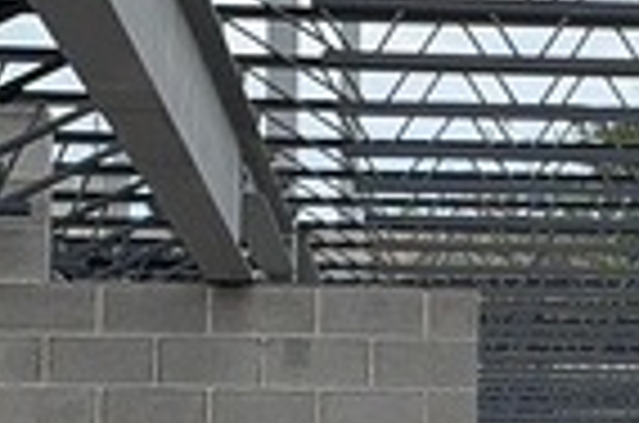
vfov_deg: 7.1
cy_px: 328
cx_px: 904
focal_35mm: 191
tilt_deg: +6.5
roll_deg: +0.8
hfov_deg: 10.5
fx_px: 3383
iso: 50
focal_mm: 5.96
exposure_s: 1/1484
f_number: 1.6
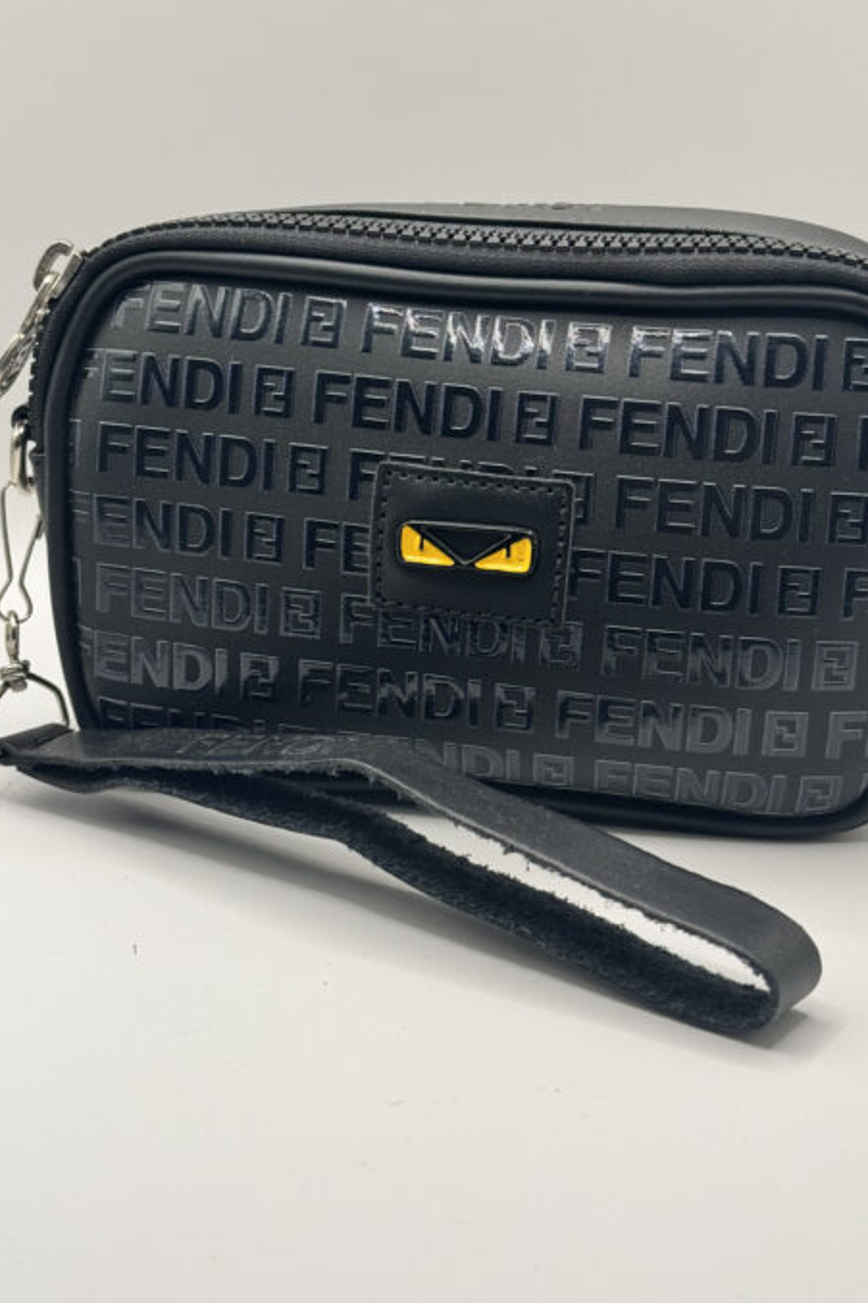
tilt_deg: -20.7
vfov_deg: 33.9
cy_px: 656
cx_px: 493
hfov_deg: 23.0
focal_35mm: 59
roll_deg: +0.5
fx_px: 2135
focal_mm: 6.76
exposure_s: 1/227
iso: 80
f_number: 1.78
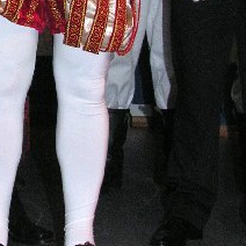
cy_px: -142
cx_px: -75
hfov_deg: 10.2
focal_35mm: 167
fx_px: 1343
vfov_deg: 10.1
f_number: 4.4
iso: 200
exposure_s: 1/60.1
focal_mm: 12.7
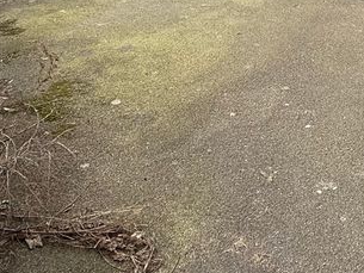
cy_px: -53
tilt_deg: -13.7
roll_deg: +2.5
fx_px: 536
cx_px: 300
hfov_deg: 36.0
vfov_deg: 25.7
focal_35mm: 51
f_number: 2.2
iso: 64
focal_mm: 2.22
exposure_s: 1/590
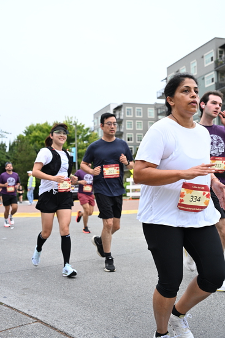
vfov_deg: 46.4
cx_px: 112
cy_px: 169
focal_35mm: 42
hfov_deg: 31.9
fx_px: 393
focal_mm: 42
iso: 1600
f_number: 4
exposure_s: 1/800
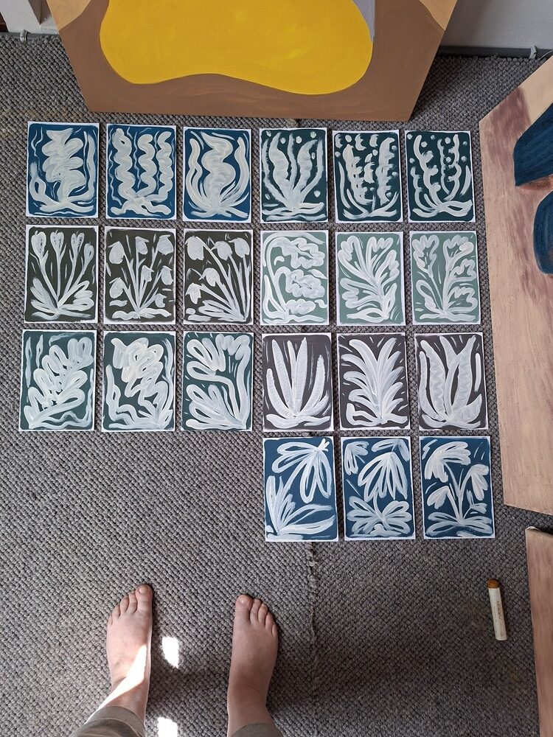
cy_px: 368
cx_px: 276
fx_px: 490
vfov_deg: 73.9
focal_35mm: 23
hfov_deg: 58.9
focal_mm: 5.54
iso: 250
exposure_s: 1/100
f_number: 1.8
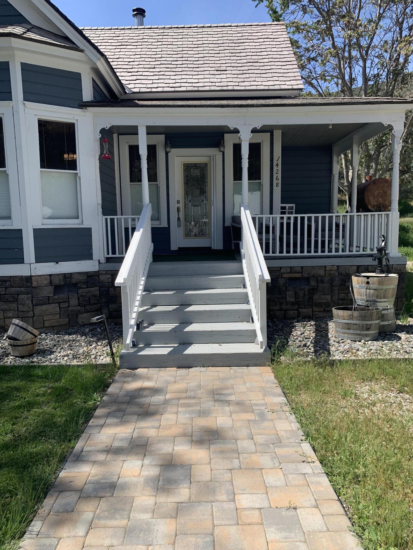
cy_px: 275
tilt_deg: -7.1
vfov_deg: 67.3
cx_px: 206
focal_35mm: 26
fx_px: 414
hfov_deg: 53.1
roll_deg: +1.1
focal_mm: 4.25
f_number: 1.8
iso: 25
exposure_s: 1/1689
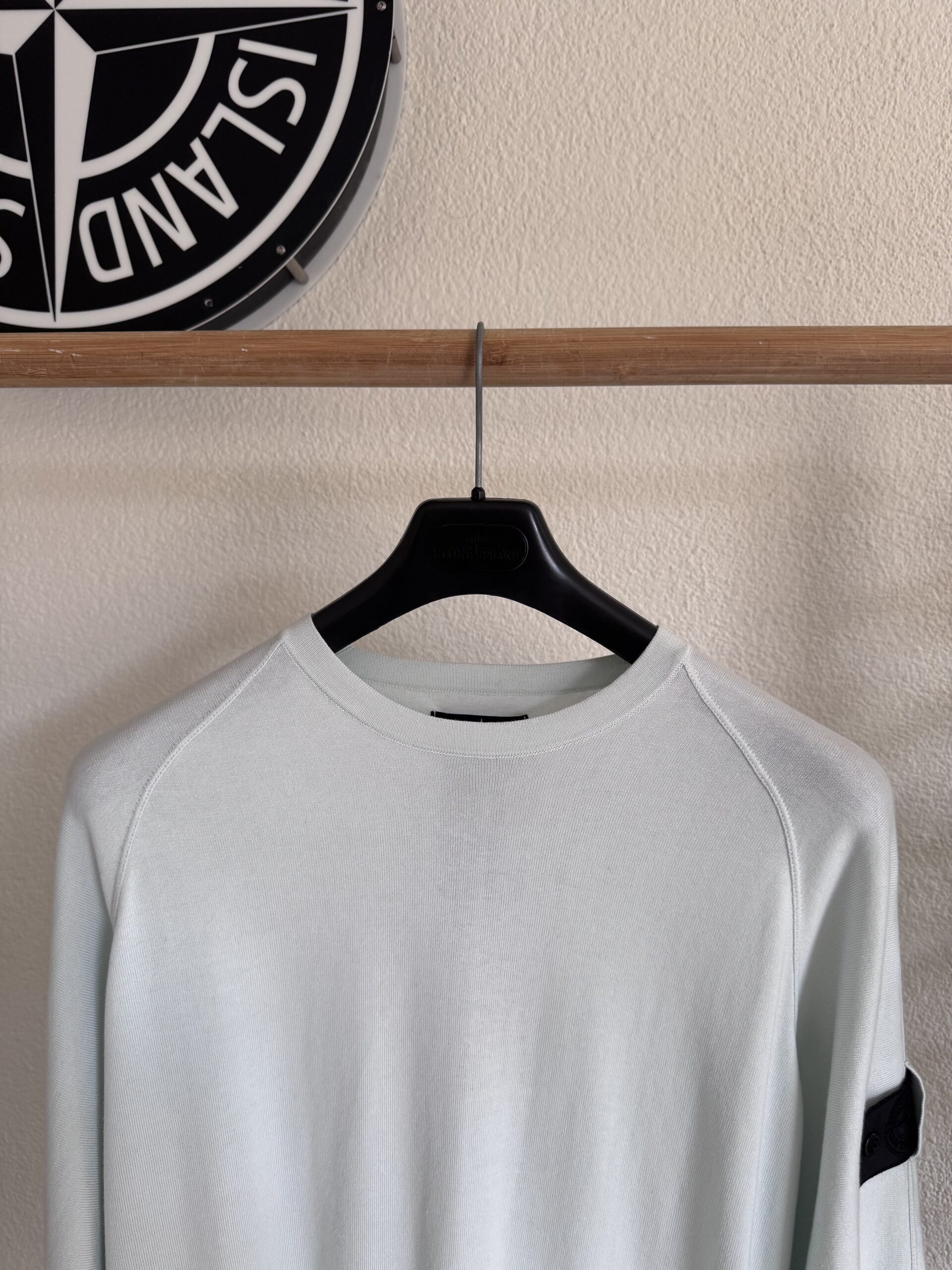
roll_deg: -0.6
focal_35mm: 24
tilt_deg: -1.8
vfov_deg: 71.6
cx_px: 476
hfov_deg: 56.8
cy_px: 635
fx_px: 880
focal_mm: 6.76
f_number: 1.78
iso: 160
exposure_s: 1/121
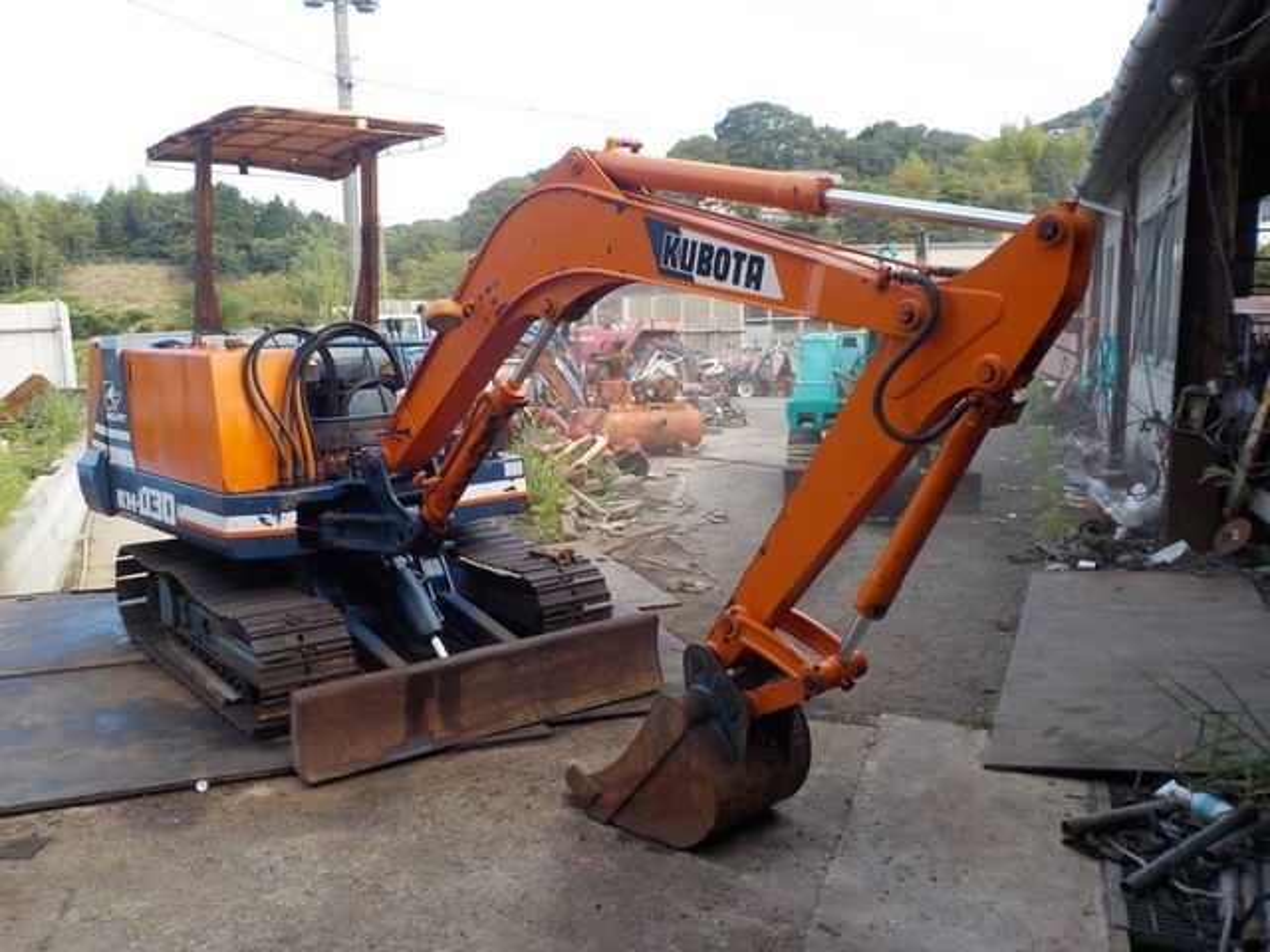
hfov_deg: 60.0
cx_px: 635
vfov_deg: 46.8
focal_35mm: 30
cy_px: 476
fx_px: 1101
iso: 125
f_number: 3.3
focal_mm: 4.1
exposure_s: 1/250
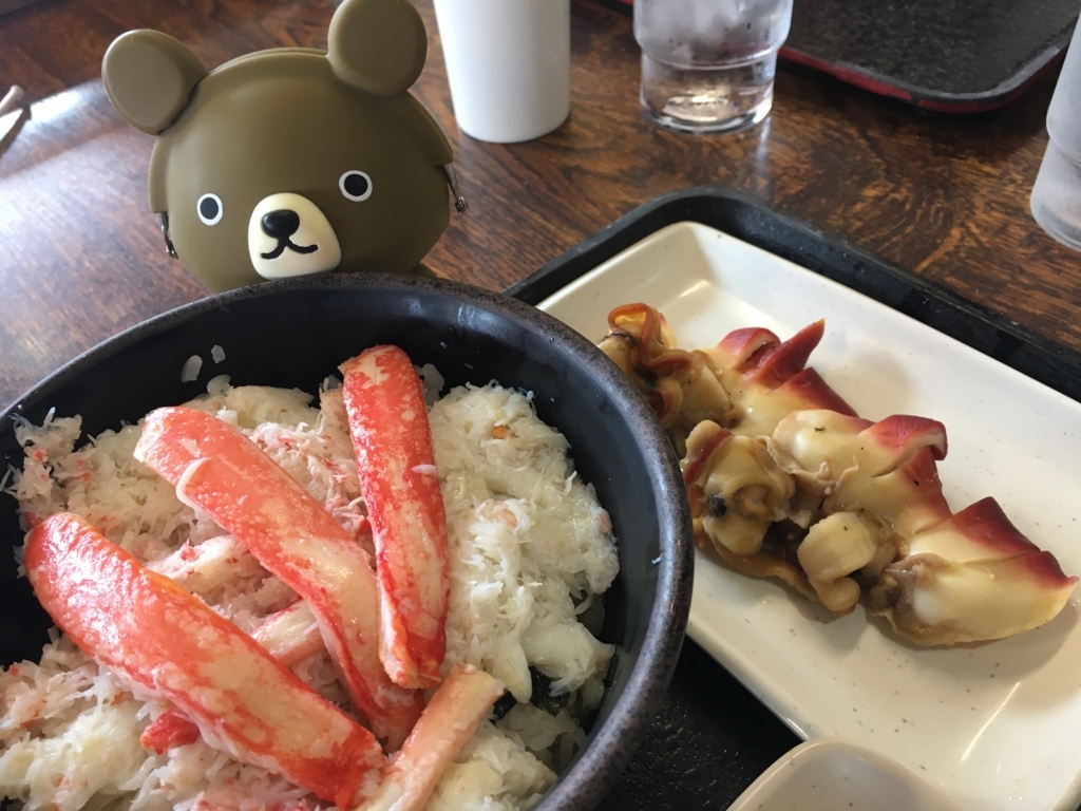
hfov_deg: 61.7
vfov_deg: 48.2
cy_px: 406
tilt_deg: -45.1
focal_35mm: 29
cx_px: 540
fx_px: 906
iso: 64
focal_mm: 4.15
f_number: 2.2
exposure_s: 1/30
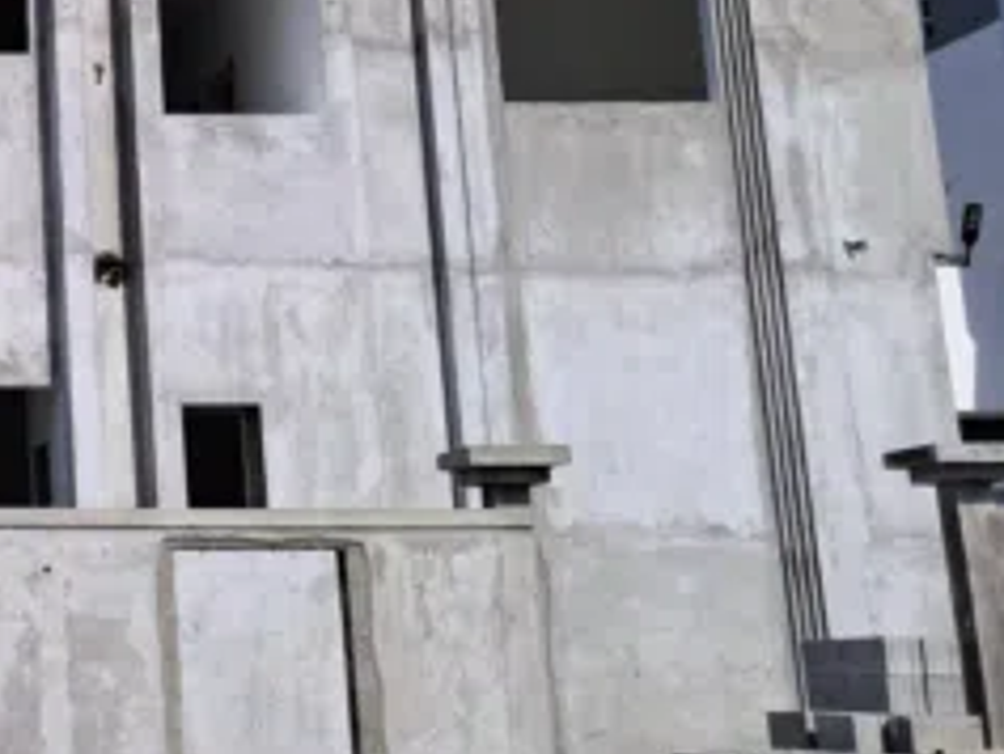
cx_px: -258
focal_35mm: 73
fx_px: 2118
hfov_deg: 23.8
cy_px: 119
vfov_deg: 19.9
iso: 50
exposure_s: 1/951
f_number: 1.8
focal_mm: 4
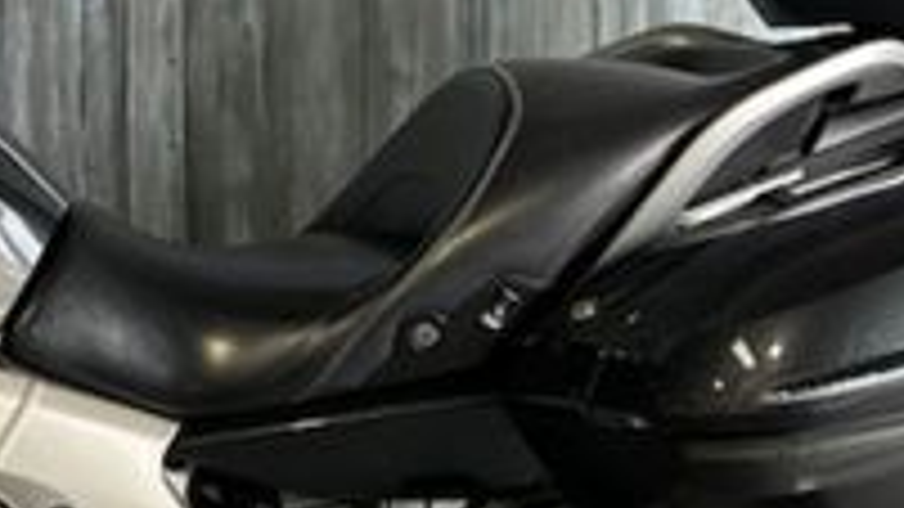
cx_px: 58
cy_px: 166
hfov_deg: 23.0
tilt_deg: -6.1
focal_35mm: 90
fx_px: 2157
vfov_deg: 13.4
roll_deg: +1.0
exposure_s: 1/121
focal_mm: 5.7
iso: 80
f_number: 1.5
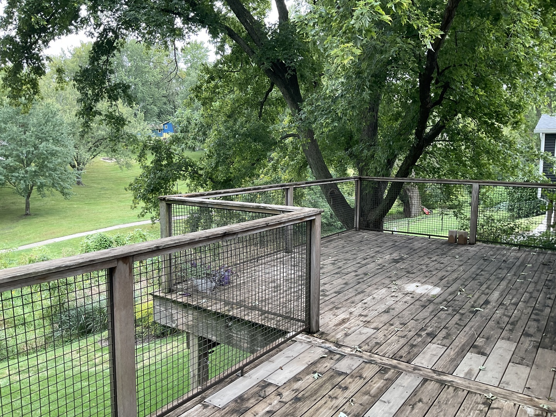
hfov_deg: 61.7
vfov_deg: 48.2
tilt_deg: -6.5
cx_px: 278
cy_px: 208
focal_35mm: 29
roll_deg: -0.8
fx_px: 466
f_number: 1.8
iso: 25
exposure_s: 1/120
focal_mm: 3
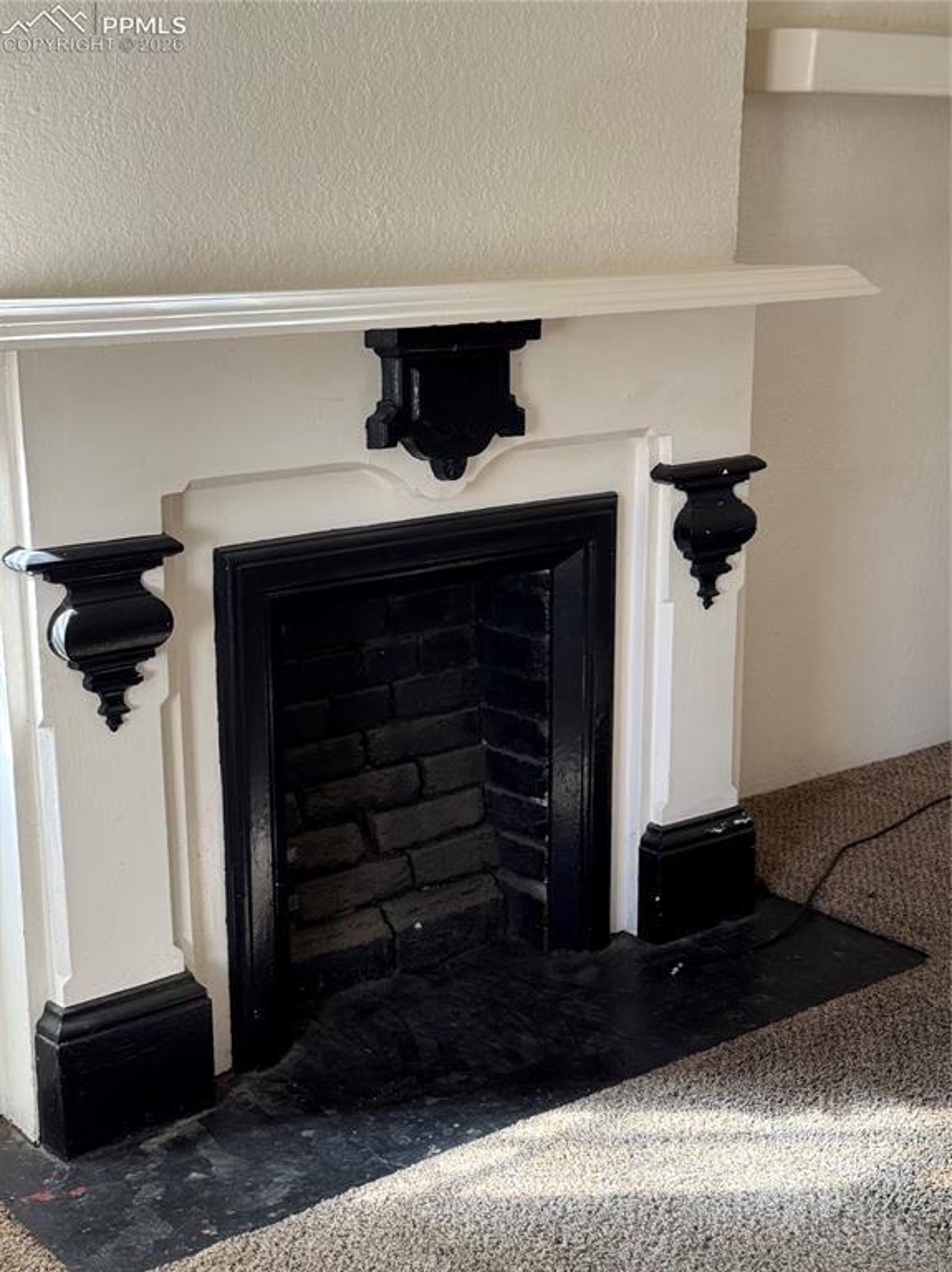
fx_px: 1762
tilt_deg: -14.9
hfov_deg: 30.2
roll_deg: +1.6
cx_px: 476
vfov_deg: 39.7
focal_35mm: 48
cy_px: 636
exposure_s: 1/60
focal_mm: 6.76
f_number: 1.78
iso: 100
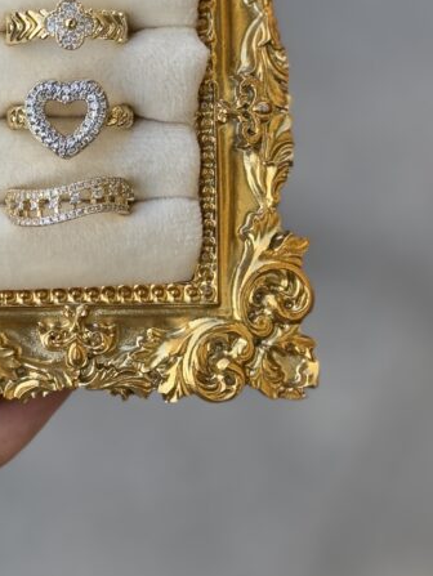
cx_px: 41
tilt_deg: -59.6
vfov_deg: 16.4
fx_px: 1982
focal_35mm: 119
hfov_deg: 12.4
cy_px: 101
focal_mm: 5.96
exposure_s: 1/259
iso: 32
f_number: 1.6
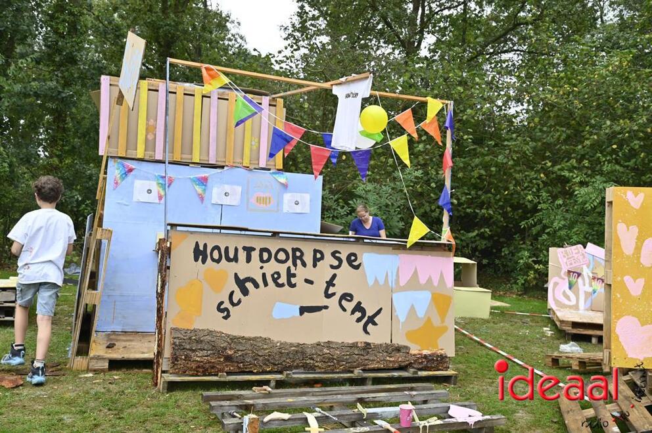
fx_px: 615
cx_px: 326
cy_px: 216
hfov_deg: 55.8
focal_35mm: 34
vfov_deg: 38.8
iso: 200
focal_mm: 34
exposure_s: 1/160
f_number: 6.3
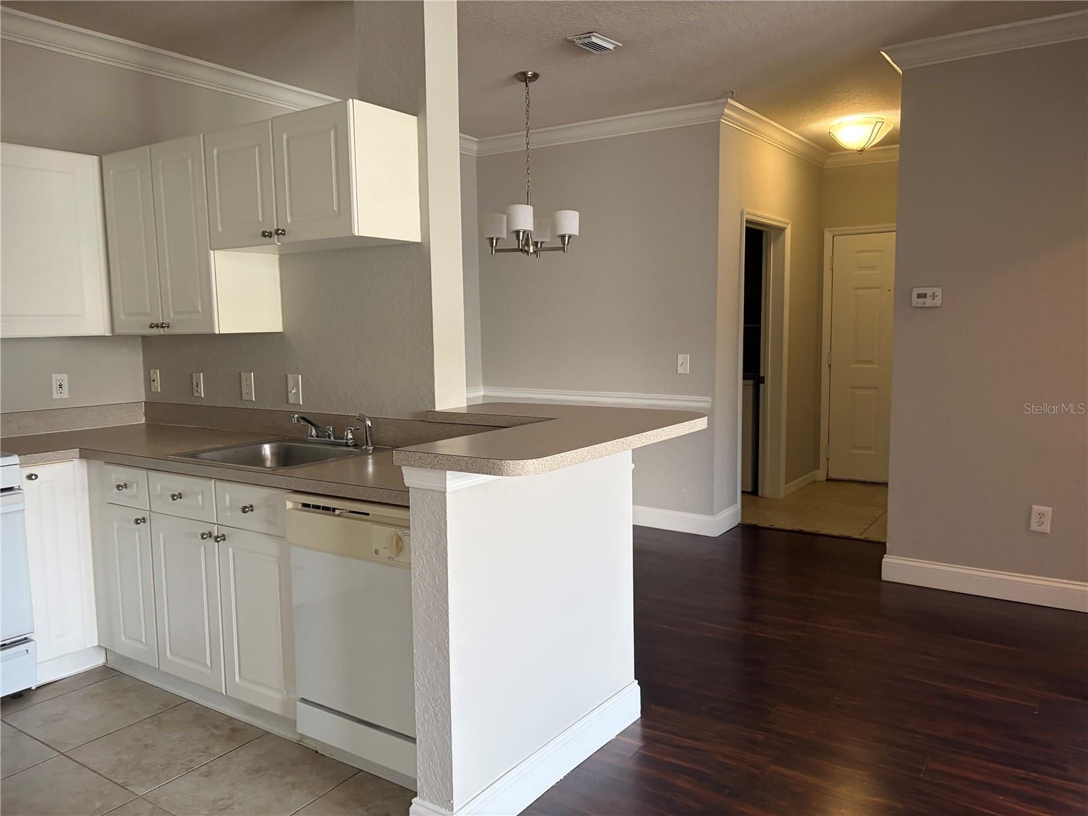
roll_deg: -0.9
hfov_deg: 67.3
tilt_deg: -4.8
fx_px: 817
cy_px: 408
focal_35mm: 26
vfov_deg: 53.1
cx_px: 544
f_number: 1.6
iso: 200
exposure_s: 1/60
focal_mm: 5.96
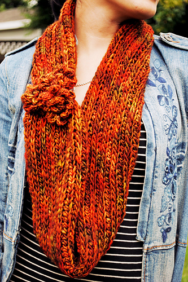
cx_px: 94
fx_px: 647
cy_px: 141
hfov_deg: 16.5
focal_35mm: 82
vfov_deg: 24.6
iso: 160
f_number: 5.6
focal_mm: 55
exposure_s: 1/125
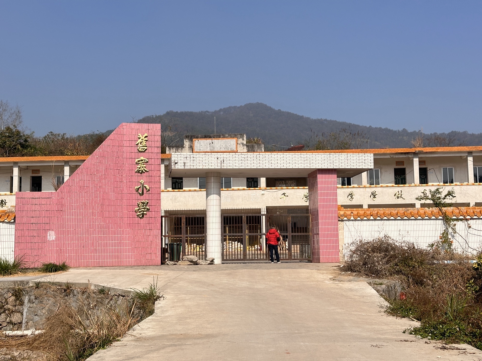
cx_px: 241
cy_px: 180
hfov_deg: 39.7
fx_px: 668
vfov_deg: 30.3
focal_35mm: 48
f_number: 1.78
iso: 64
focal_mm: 6.86
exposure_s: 1/4785
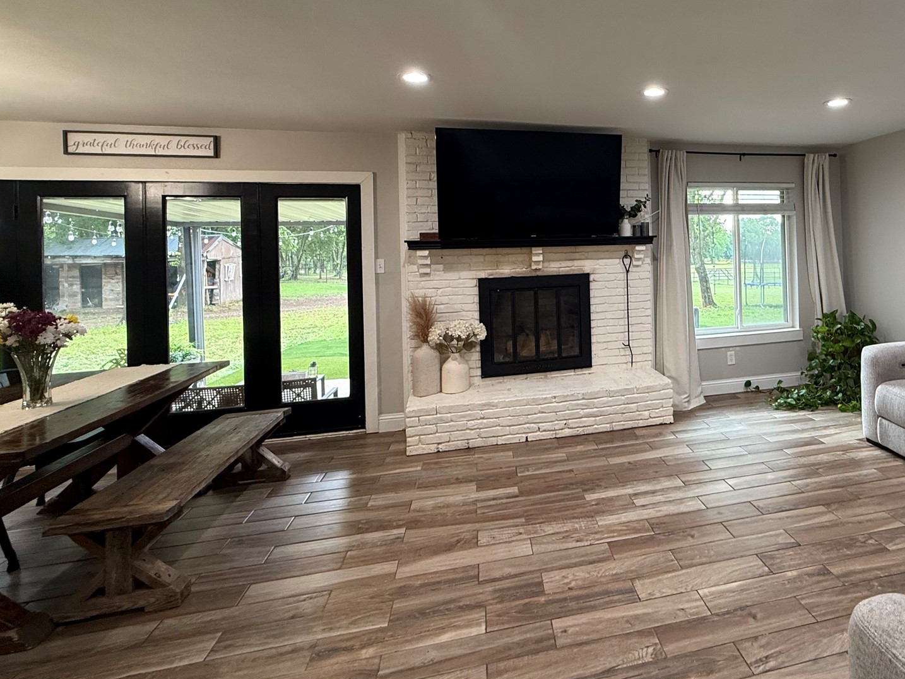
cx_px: 616
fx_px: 523
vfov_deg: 64.7
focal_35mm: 20
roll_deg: +1.0
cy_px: 243
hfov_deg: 78.6
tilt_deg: +0.0
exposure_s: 1/60
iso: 200
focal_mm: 2.22
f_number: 2.2
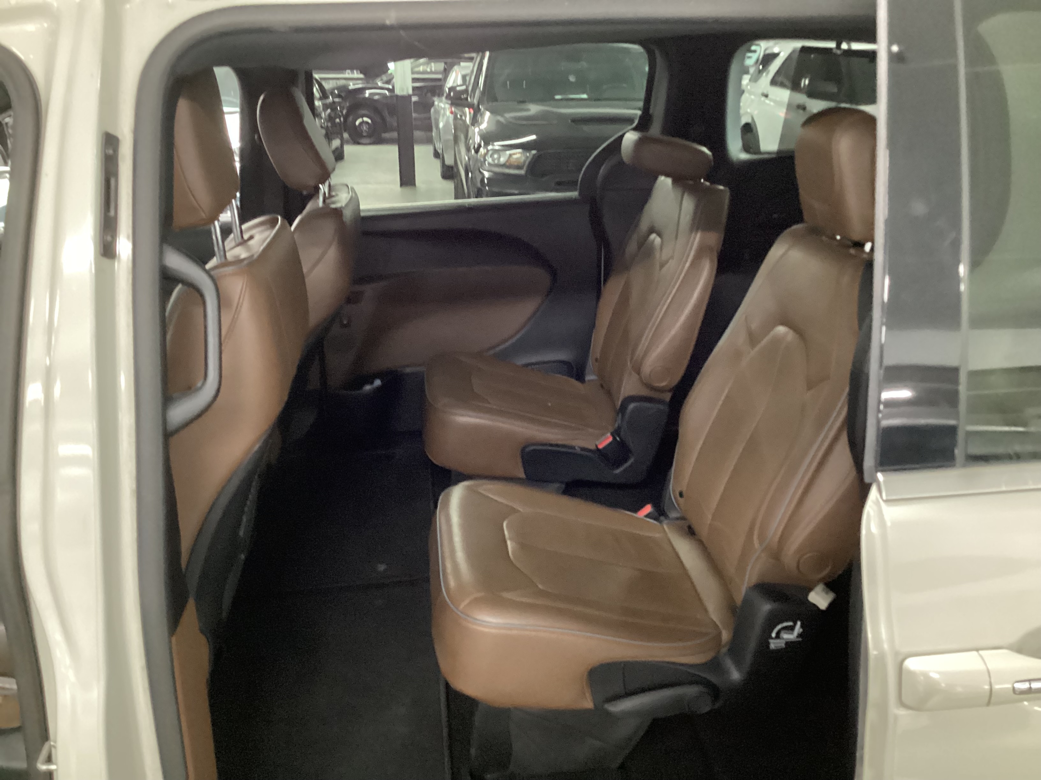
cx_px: 520
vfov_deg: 45.4
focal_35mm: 31
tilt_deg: -20.8
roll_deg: +0.1
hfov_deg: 58.4
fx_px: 932
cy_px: 390
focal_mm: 3.3
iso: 640
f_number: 2.4
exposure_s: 1/17
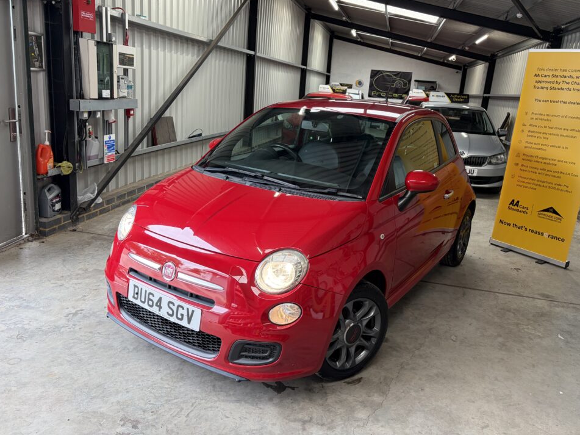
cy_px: 201
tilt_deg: -14.3
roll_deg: -3.9
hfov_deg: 63.4
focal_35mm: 28
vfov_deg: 49.7
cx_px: 298
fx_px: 469
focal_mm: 5.96
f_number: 1.6
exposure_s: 1/100
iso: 64
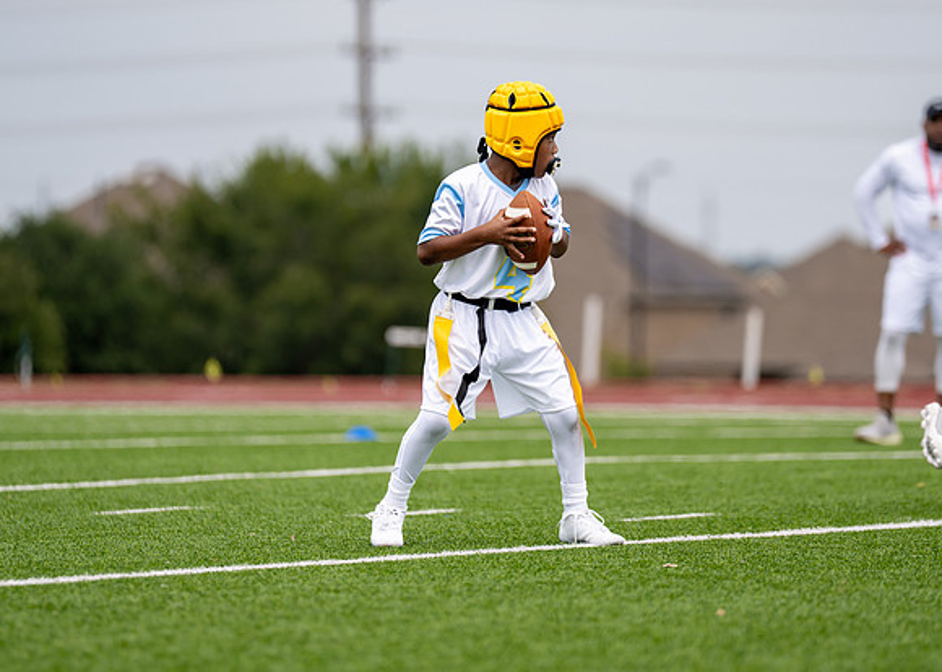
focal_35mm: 274
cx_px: 555
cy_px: 278
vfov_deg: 5.3
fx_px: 7322
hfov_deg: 7.4
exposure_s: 1/2000
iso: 125
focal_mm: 200
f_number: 2.8
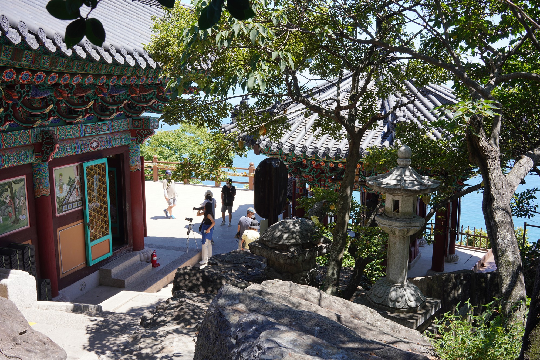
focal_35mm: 35
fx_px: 525
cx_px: 270
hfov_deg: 54.4
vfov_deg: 37.9
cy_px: 180
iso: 200
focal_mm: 35
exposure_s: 1/100
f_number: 10
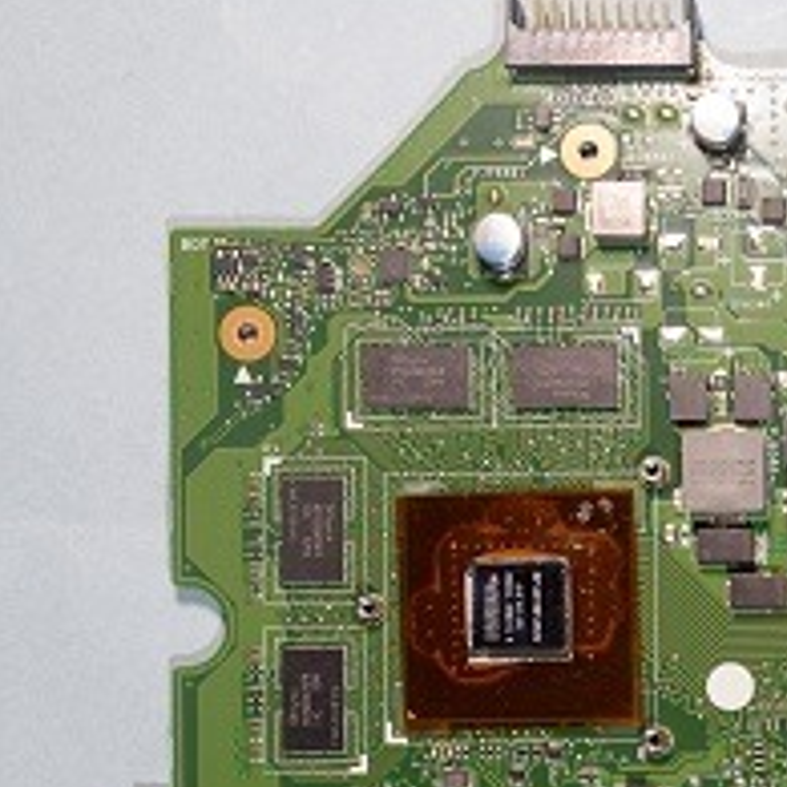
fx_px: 2264
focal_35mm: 88
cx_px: 1086
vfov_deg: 18.9
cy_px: 884
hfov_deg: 18.1
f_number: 8
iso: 100
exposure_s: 1/5
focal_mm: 18
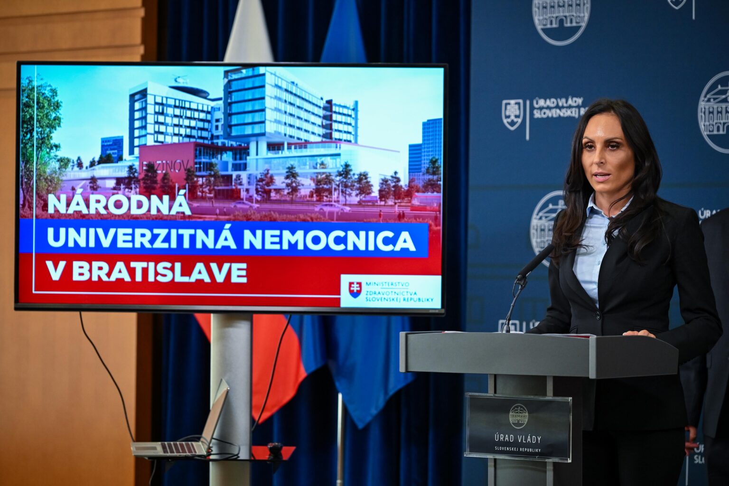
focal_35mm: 115
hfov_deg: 17.8
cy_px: 243
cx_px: 364
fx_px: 2329
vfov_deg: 11.9
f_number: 4
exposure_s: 1/250
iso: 1800
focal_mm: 115
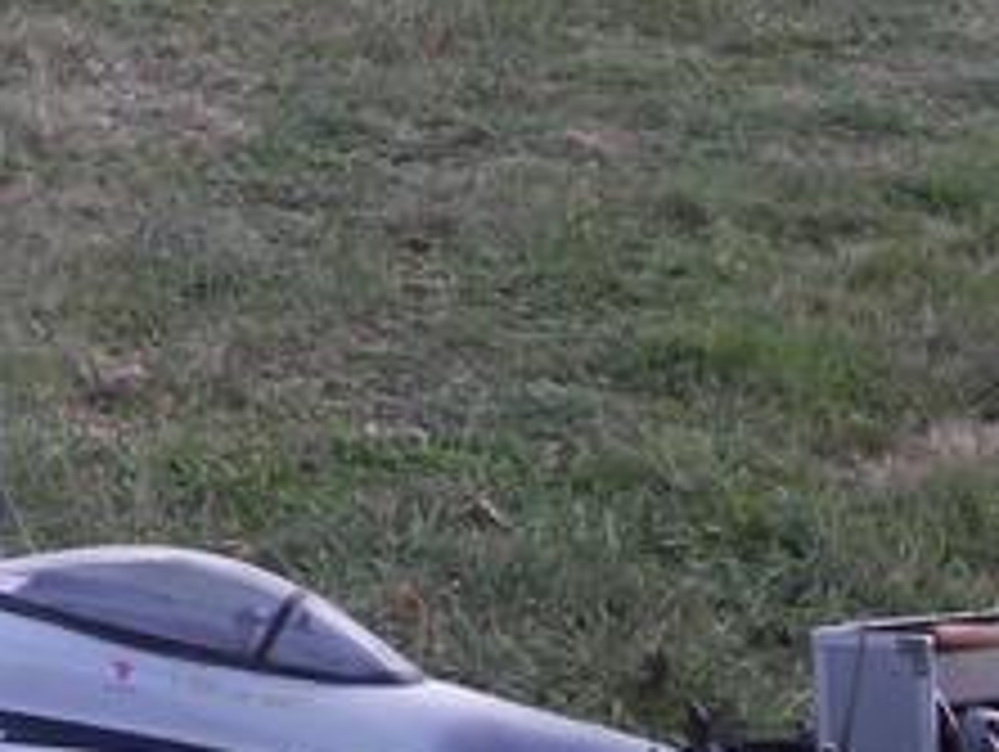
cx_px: -81
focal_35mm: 205
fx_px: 5923
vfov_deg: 7.3
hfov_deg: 9.6
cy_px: 473
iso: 50
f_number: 5.6
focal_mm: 14.8
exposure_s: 1/100
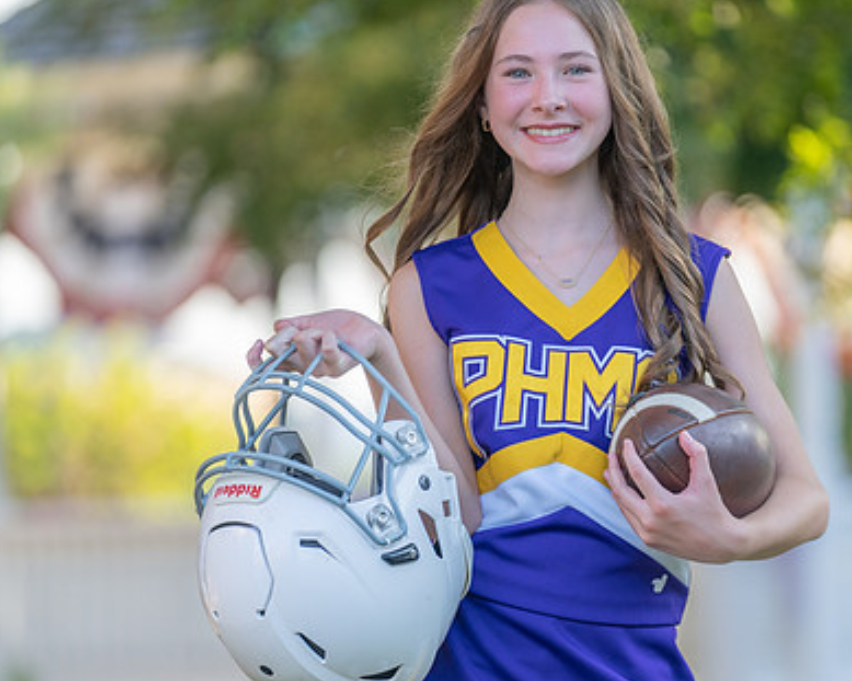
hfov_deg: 7.1
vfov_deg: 5.6
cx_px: 464
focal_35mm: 274
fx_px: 6907
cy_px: 361
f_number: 2.8
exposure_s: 1/320
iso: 200
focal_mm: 170
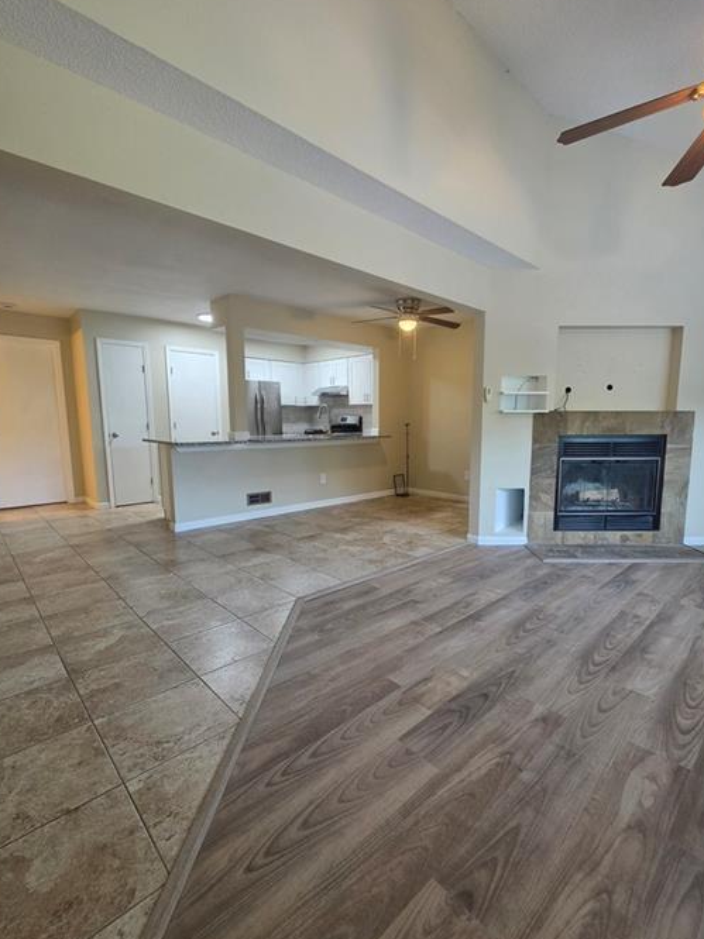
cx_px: 385
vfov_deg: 98.2
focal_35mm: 15
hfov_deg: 81.5
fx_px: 407
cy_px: 475
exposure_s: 1/60
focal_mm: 2.2
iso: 160
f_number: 1.9
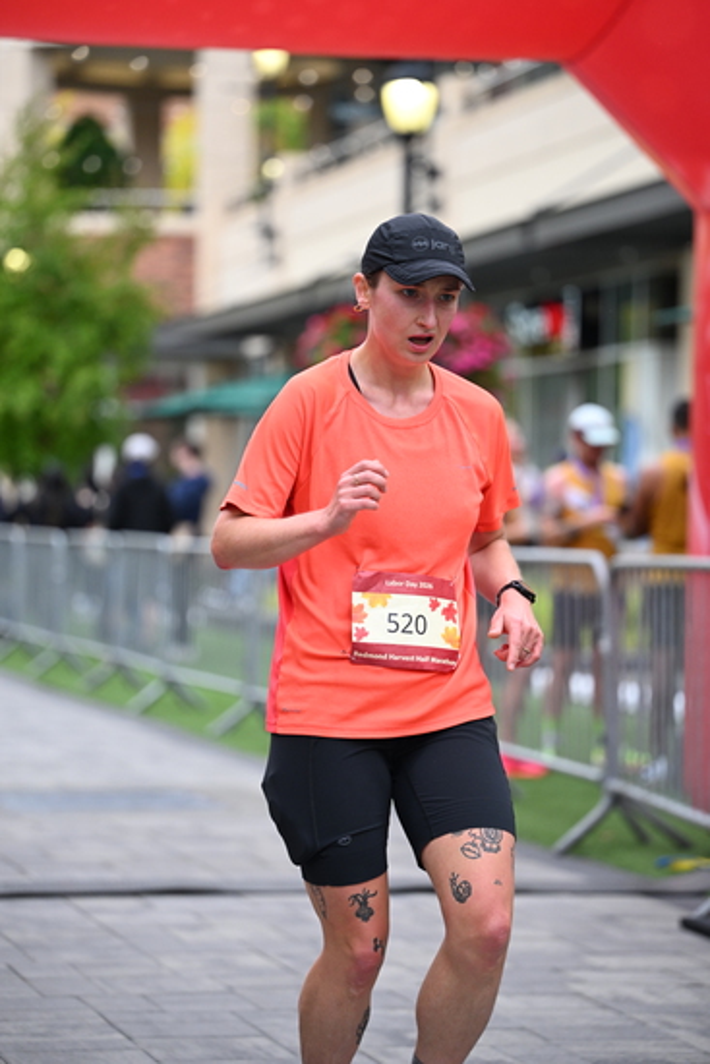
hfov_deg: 12.5
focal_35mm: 110
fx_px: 3252
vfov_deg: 18.6
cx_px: 355
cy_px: 532
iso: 1000
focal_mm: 110
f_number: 2.8
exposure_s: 1/1600
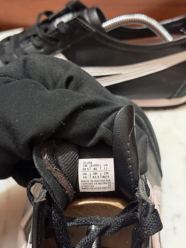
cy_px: 124
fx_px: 344
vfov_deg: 39.7
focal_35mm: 48
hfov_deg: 30.3
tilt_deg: -42.8
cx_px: 93
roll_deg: +2.1
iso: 320
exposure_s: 1/33
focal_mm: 6.76
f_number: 1.78
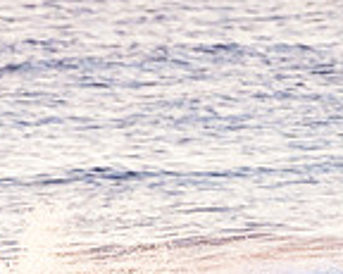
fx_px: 19163
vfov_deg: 0.8
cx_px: -12
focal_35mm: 1889
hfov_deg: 1.0
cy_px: 382
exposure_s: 1/2000
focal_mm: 500
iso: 1250
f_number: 5.6
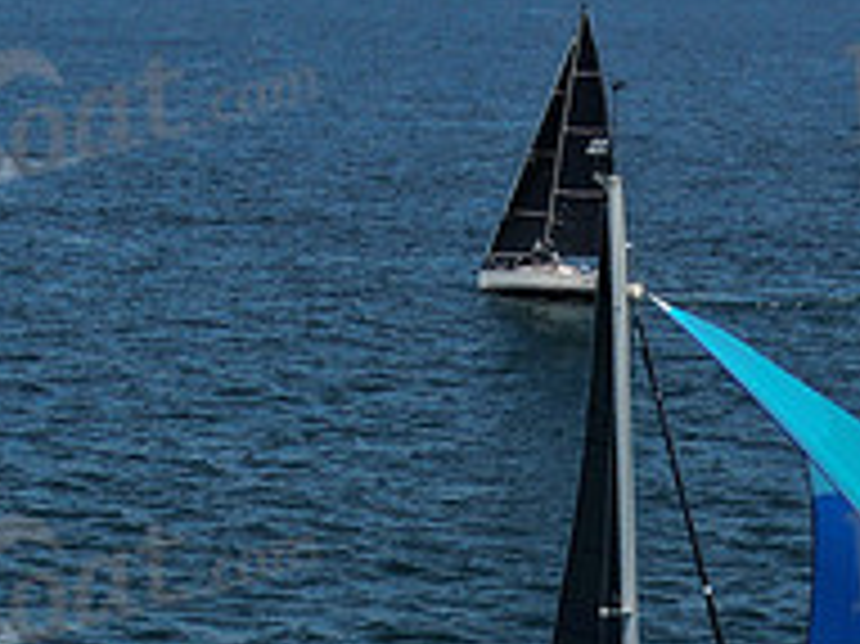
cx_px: 585
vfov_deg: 10.0
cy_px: 813
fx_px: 3625
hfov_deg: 13.5
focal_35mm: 146
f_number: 3.8
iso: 100
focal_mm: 8.6
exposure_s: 1/1600
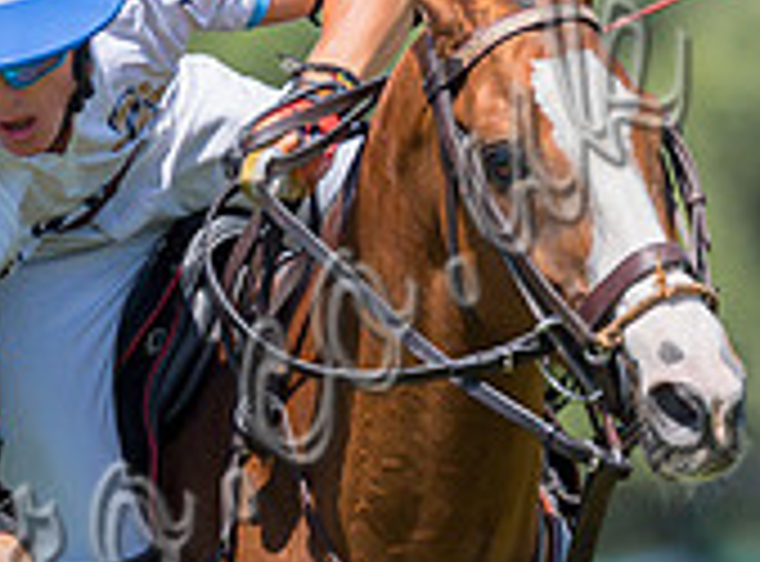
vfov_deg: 0.8
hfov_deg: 1.1
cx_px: 34
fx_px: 41312
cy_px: 705
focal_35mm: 1891
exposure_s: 1/4000
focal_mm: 500
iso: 320
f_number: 4
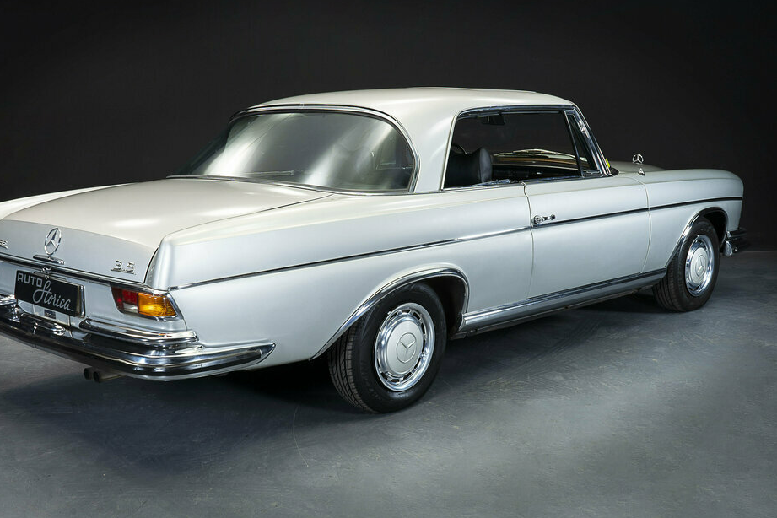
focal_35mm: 43
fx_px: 928
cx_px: 355
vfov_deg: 31.2
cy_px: 278
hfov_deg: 45.4
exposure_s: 1/1.67
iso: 250
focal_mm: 33
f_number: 11
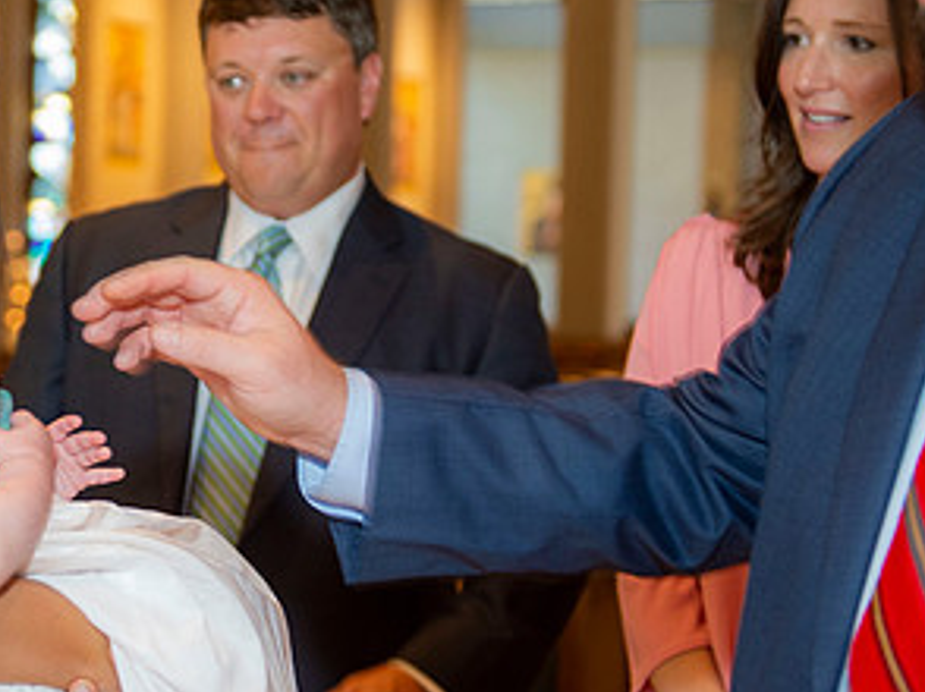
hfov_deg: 20.7
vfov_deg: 15.7
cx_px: 205
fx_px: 2510
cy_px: 271
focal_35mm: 94
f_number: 2.8
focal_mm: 44
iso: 1000
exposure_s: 1/100
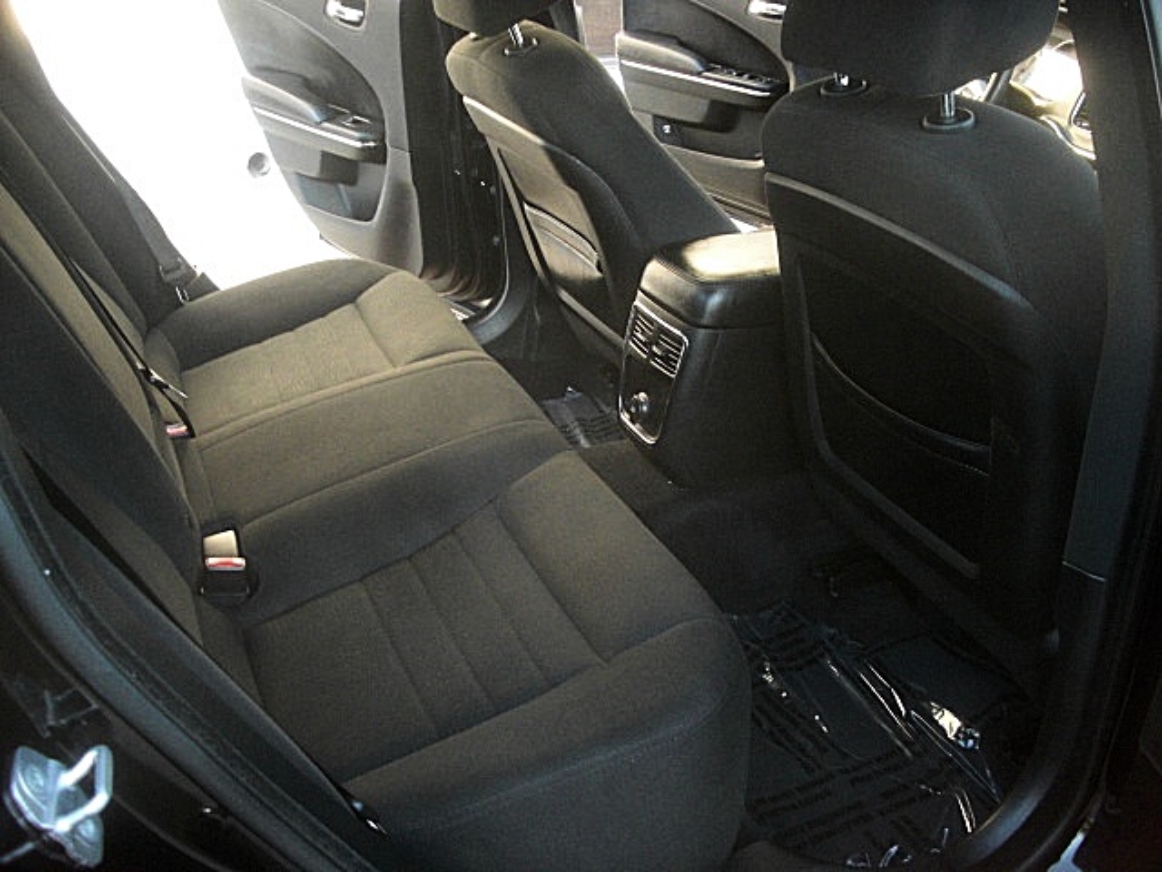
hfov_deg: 51.4
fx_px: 1208
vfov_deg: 39.7
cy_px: 436
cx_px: 581
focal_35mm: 36
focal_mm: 6.3
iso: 400
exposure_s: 1/100
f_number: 2.8
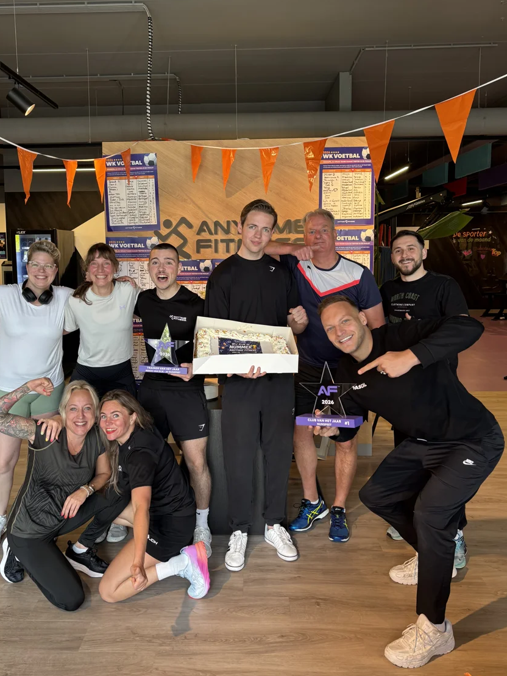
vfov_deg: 59.8
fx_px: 586
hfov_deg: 46.7
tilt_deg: -5.7
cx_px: 227
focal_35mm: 30
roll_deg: -0.8
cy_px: 305
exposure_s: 1/50
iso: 64
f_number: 1.6
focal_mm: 5.96
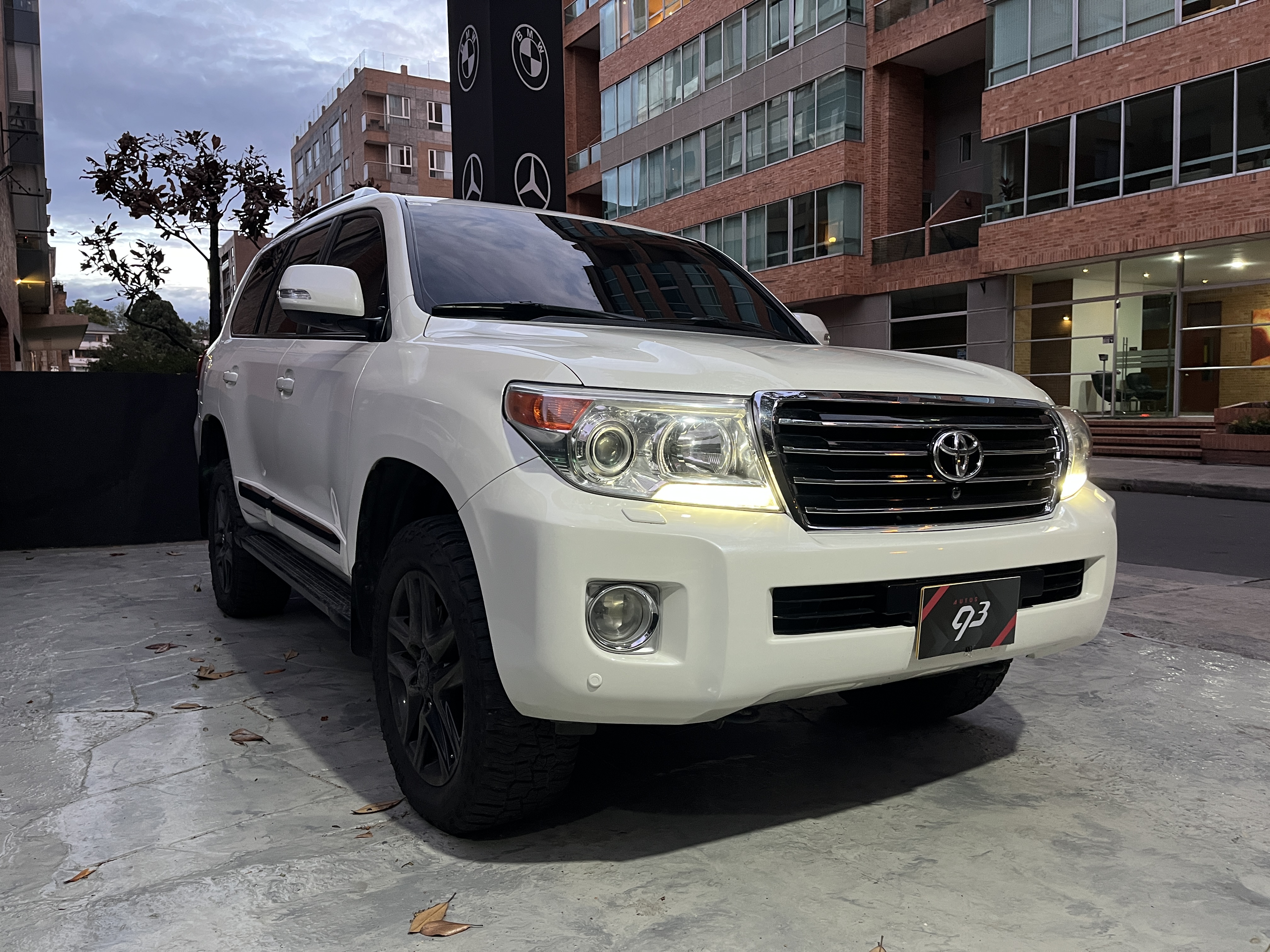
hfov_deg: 67.3
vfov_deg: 53.1
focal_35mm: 26
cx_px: 635
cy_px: 476
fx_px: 954
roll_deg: +1.5
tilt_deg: -4.2
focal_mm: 5.1
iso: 200
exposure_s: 1/60
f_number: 1.6
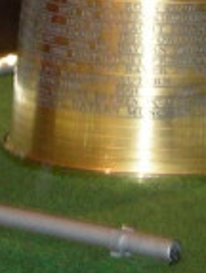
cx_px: 73
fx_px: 3918
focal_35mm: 496
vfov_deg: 3.9
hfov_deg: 3.0
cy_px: -370
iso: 138
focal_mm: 13.2
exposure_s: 1/60.1
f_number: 3.5
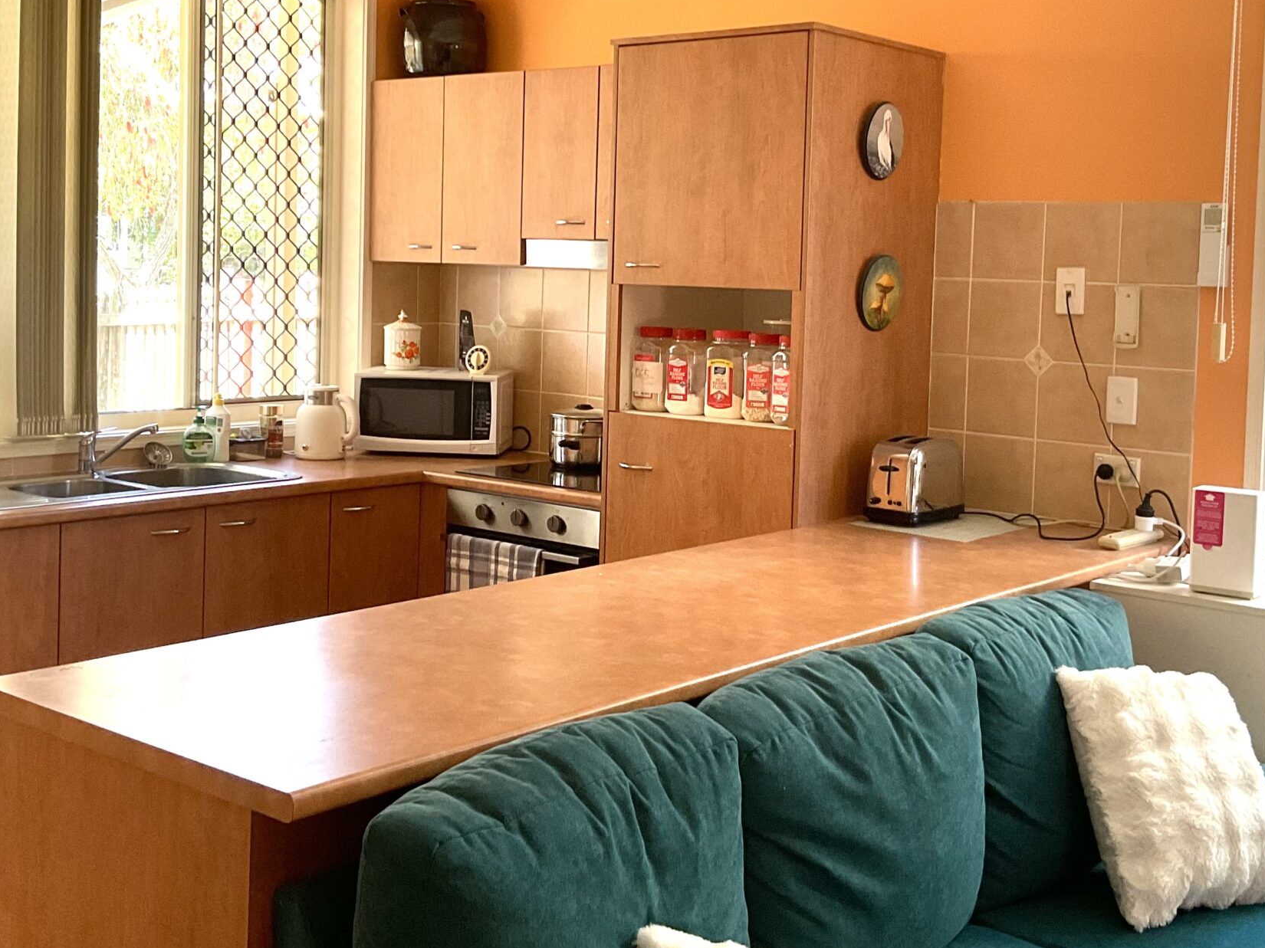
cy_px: 346
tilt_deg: -3.1
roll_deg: -2.7
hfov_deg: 42.0
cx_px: 685
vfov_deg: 32.0
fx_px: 1644
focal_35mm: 45
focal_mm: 3
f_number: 1.8
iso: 64
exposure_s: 1/79
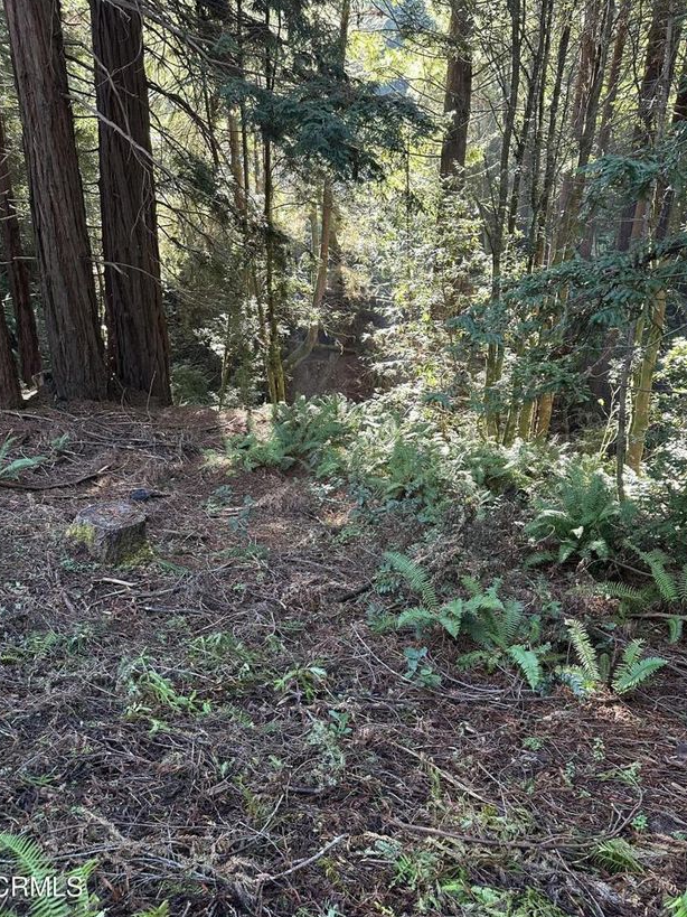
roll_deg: -1.3
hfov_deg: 54.9
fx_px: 662
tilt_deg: -22.8
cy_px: 453
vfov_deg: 69.4
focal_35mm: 25
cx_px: 346
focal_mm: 6.86
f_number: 1.78
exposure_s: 1/96
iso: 250
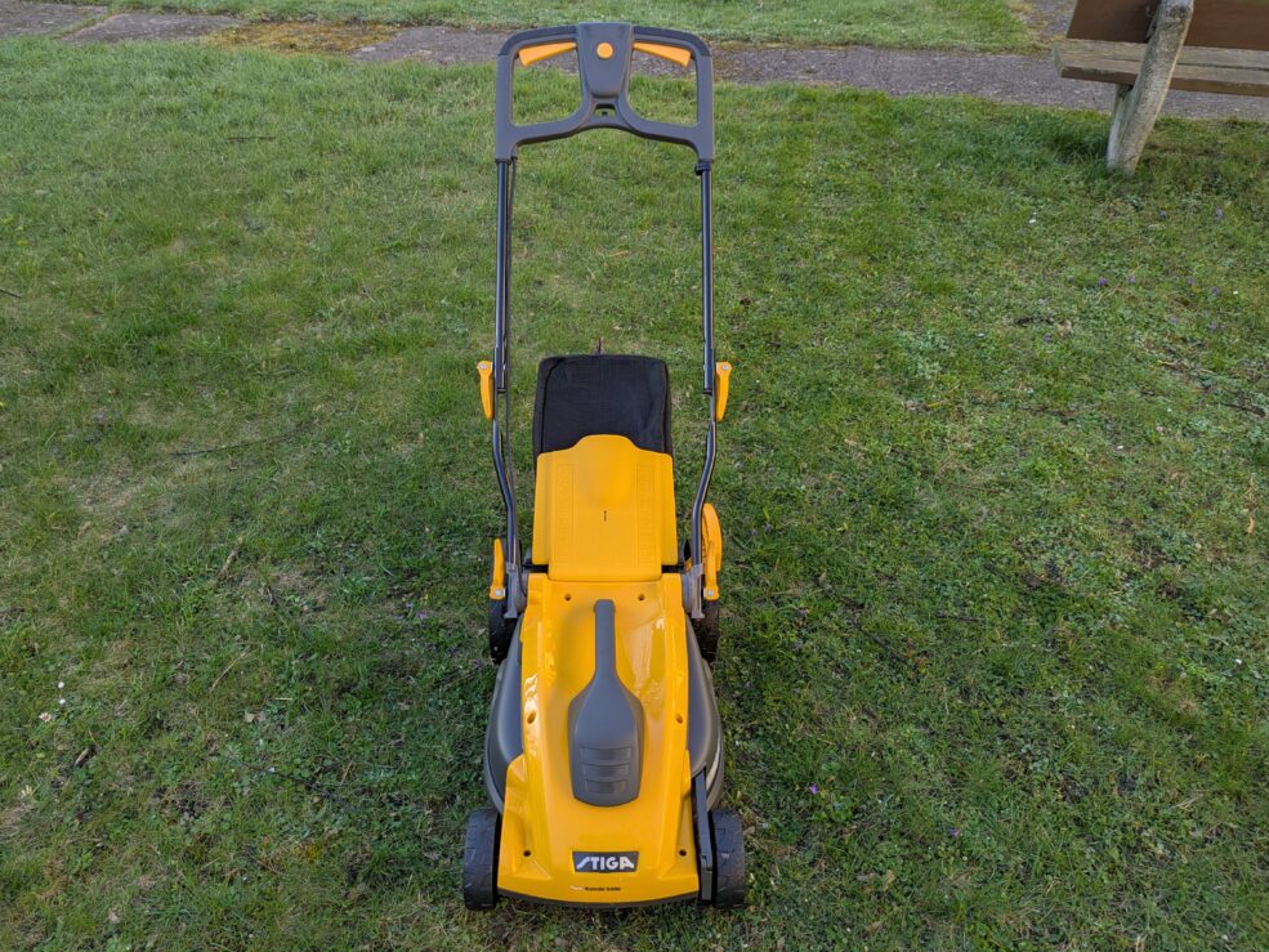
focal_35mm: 26
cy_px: 494
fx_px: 953
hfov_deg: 67.3
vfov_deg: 53.1
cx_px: 620
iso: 44
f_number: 1.89
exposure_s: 1/302
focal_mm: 5.43
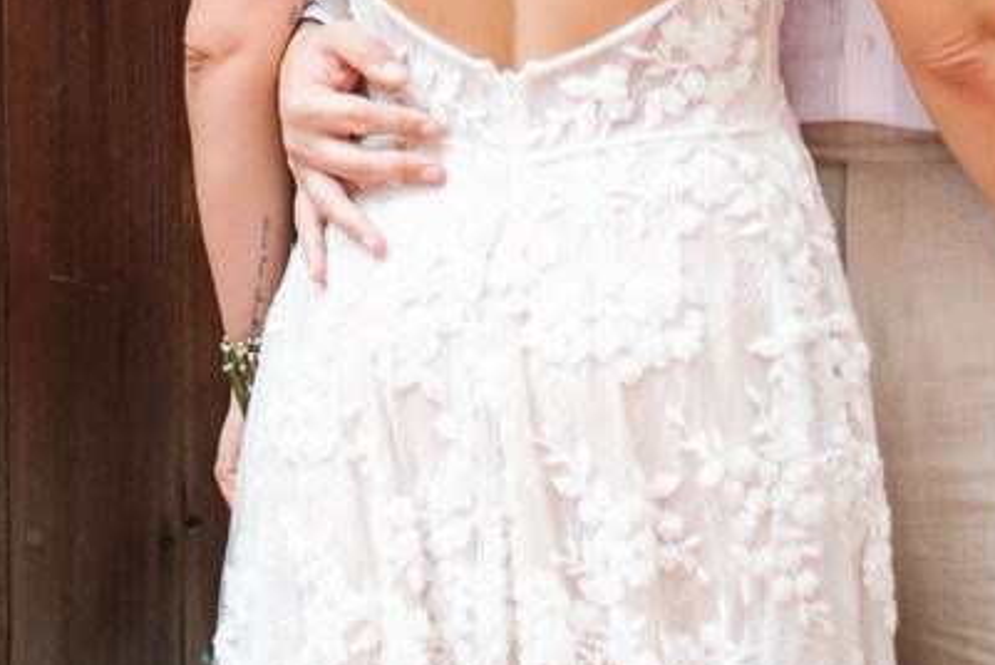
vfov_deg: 7.1
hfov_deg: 11.0
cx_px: -181
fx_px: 5089
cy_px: -767
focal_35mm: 184
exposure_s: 1/100
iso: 400
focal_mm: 35
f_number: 1.8
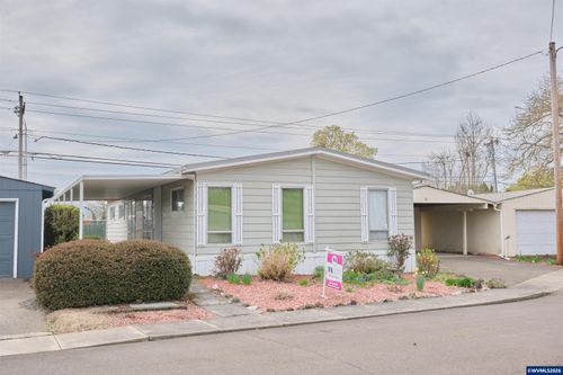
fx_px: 516
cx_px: 282
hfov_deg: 57.2
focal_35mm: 33
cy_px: 188
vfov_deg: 39.9
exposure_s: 1/340
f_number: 6.4
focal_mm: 22.3
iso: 125
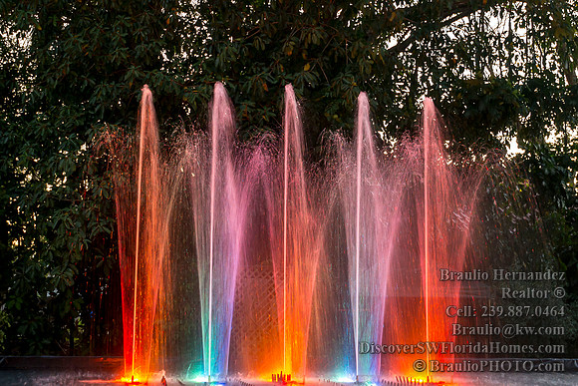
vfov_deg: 22.3
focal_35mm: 61
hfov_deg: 32.8
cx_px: 228
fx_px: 979
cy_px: 158
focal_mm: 35
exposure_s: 1/5
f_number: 4.5
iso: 640
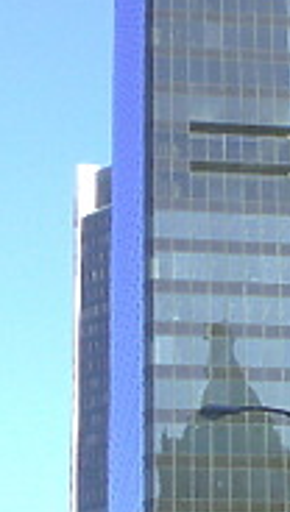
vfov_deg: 19.3
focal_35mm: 110
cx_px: 265
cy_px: 376
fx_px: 1498
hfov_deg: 11.0
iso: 100
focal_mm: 8.02
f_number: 5.6
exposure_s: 1/250
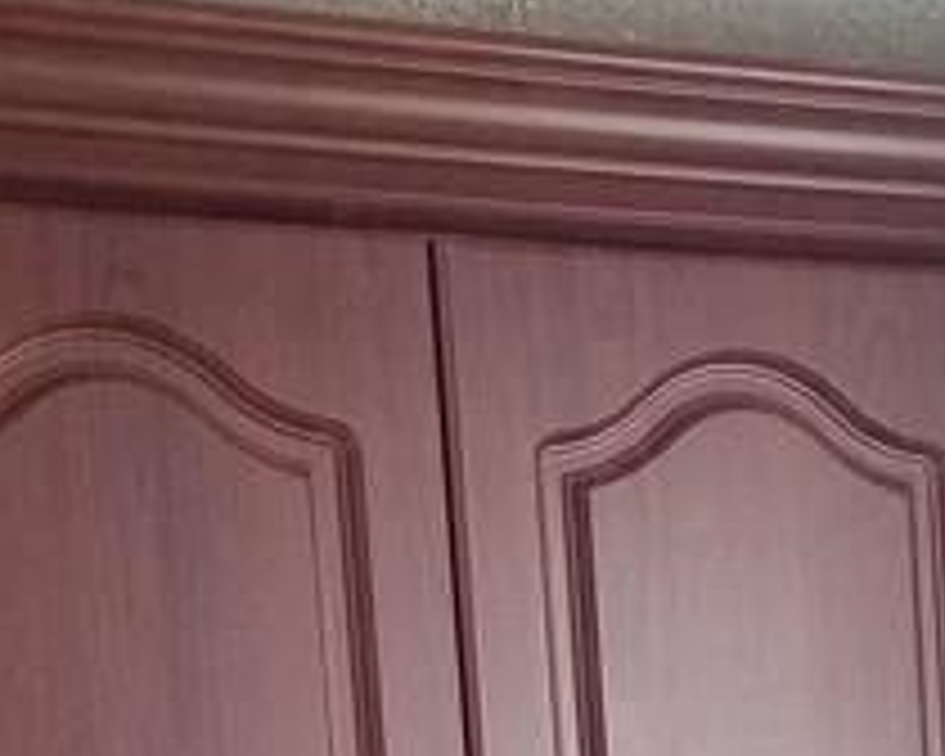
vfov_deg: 11.9
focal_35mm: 124
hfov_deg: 15.5
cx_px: 490
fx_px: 3468
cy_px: 1134
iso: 200
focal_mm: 4.2
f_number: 1.7
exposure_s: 1/24
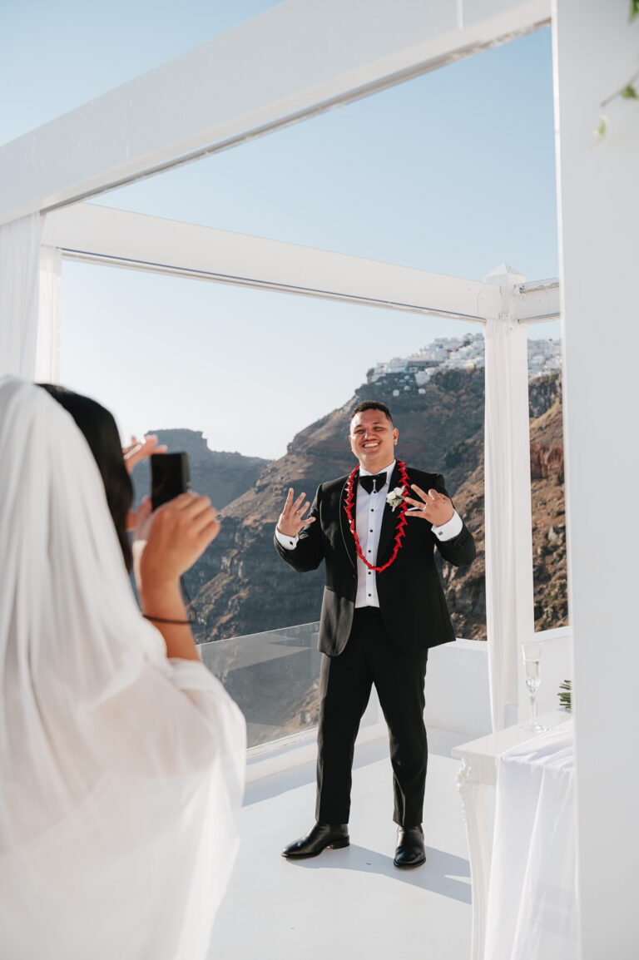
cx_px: 320
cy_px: 480
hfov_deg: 35.0
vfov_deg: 50.7
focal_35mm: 38
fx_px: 1013
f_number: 4
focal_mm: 38
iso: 100
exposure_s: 1/1600
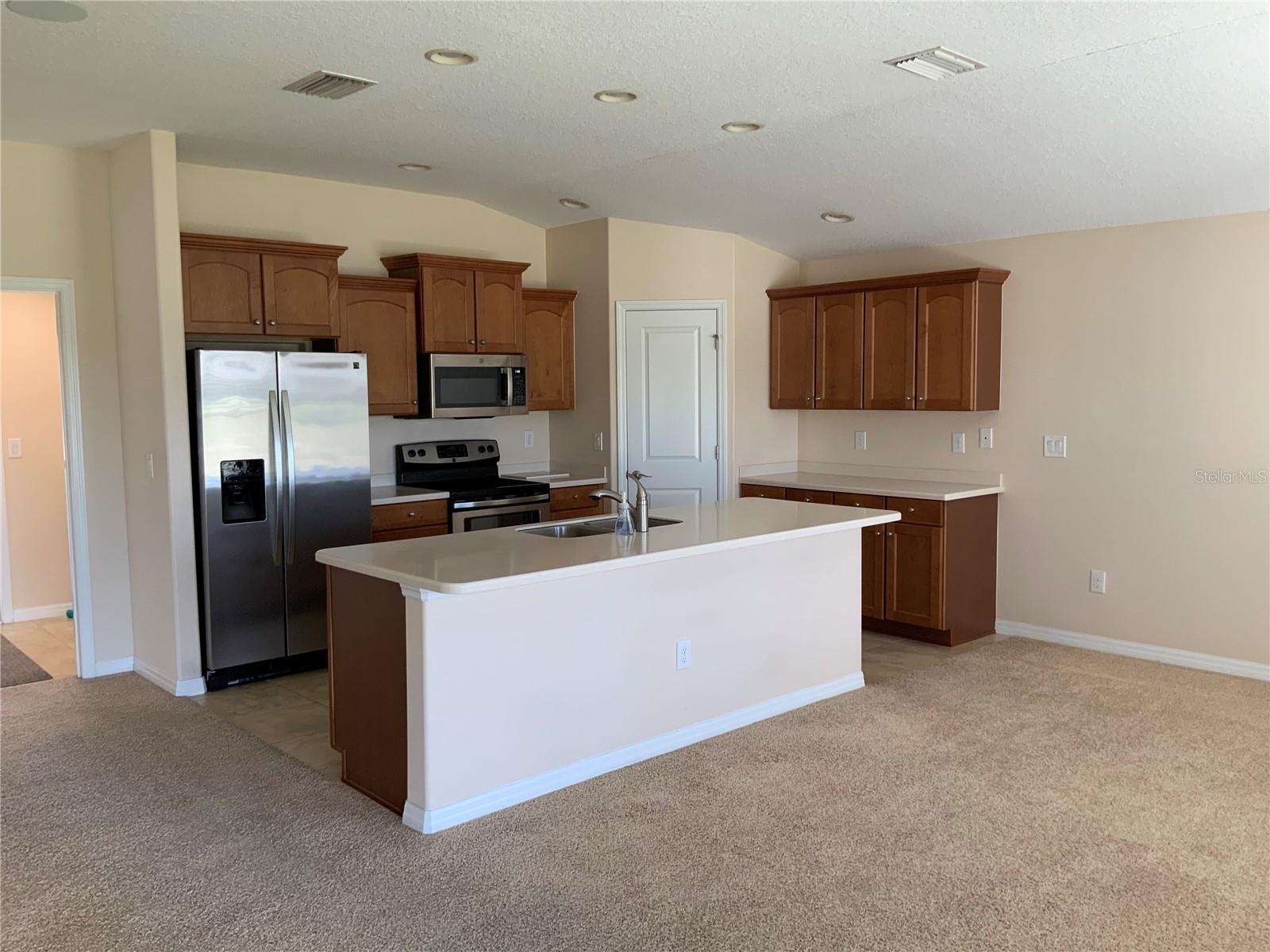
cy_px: 476
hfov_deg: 61.7
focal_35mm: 29
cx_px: 635
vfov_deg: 48.2
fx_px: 1064
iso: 40
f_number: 1.8
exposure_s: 1/60
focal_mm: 3
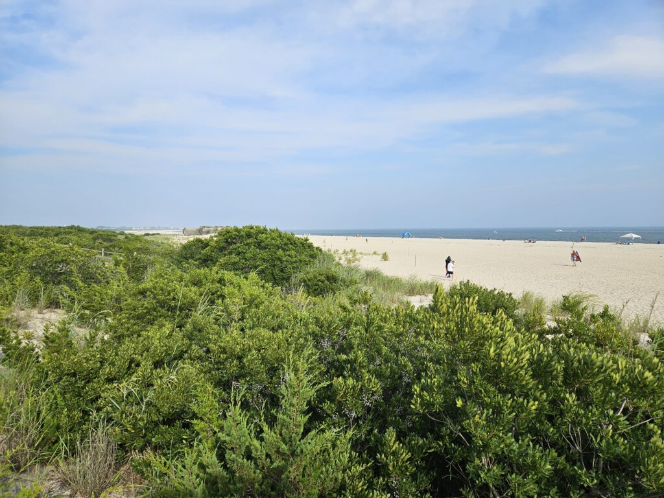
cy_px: 249
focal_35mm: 23
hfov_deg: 73.9
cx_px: 332
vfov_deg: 58.9
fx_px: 441
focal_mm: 5.4
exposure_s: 1/2265
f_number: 1.8
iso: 25
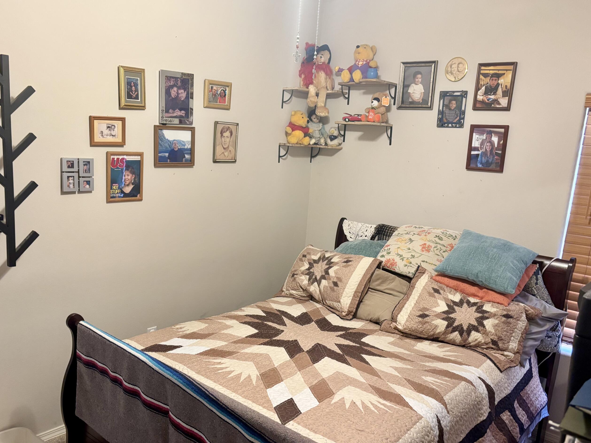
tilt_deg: -11.6
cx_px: 277
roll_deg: -3.1
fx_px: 529
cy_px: 245
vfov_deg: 45.4
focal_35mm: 31
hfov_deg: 58.3
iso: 320
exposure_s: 1/60
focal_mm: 5.96
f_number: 1.6
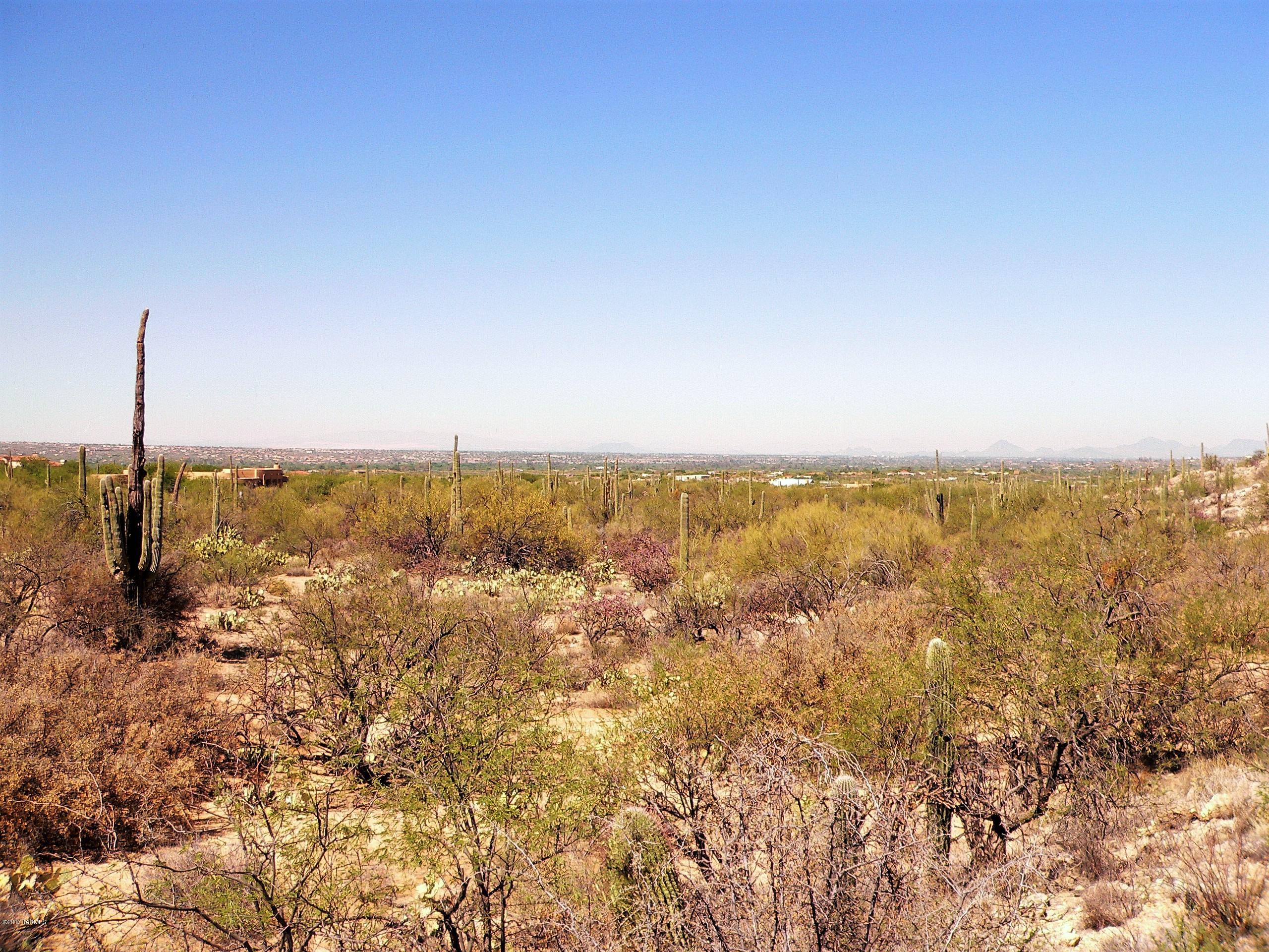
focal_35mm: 36
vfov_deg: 39.7
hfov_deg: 51.4
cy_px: 476
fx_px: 1320
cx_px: 634
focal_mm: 6
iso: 100
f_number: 2.8
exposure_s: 1/1000
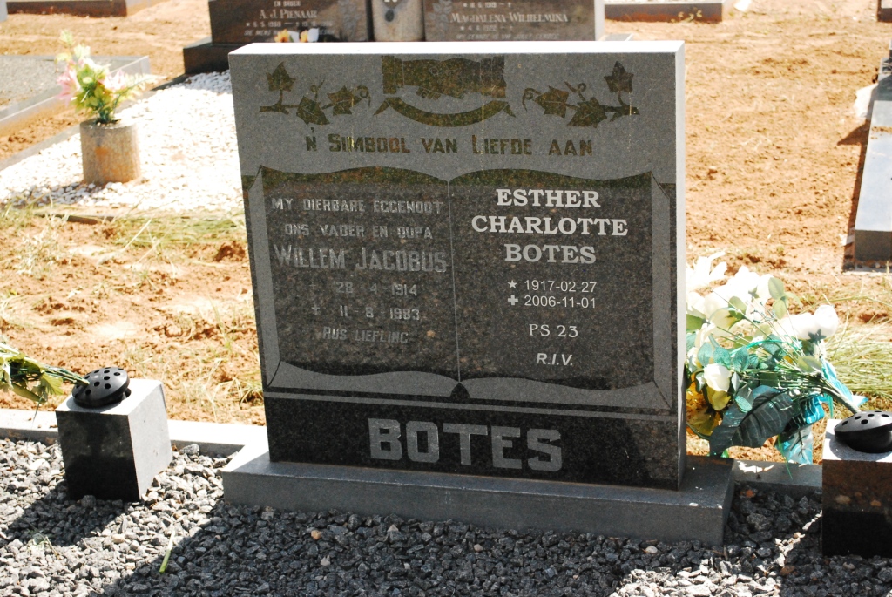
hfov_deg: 31.9
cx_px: 446
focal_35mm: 63
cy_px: 298
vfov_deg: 21.6
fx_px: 1563
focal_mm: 42
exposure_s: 1/3200
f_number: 5.3
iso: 1600
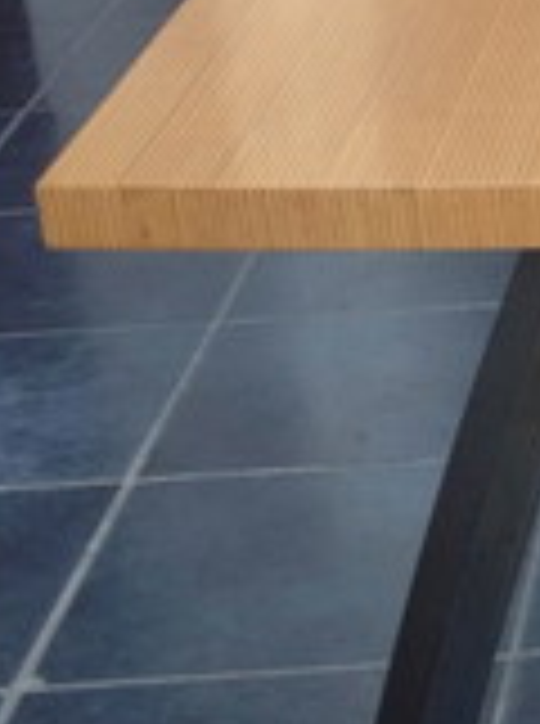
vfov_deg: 13.3
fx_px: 3112
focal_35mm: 149
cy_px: 447
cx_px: 994
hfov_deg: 9.4
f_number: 2.4
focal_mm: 4.28
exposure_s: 1/24
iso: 50
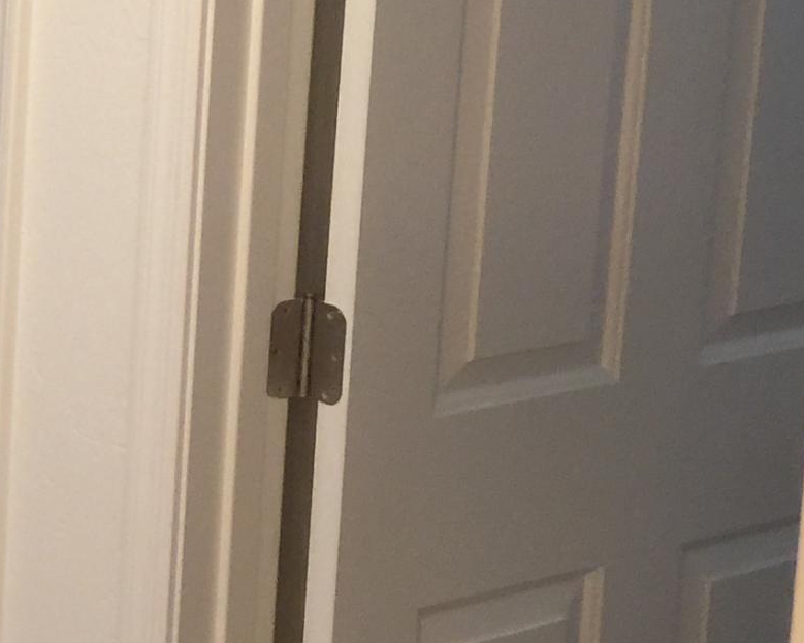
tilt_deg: -10.2
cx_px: -131
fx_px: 2593
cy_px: 56
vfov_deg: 14.0
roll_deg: -2.1
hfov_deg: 16.9
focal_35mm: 109
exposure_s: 1/15
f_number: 2.2
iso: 80
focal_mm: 4.15
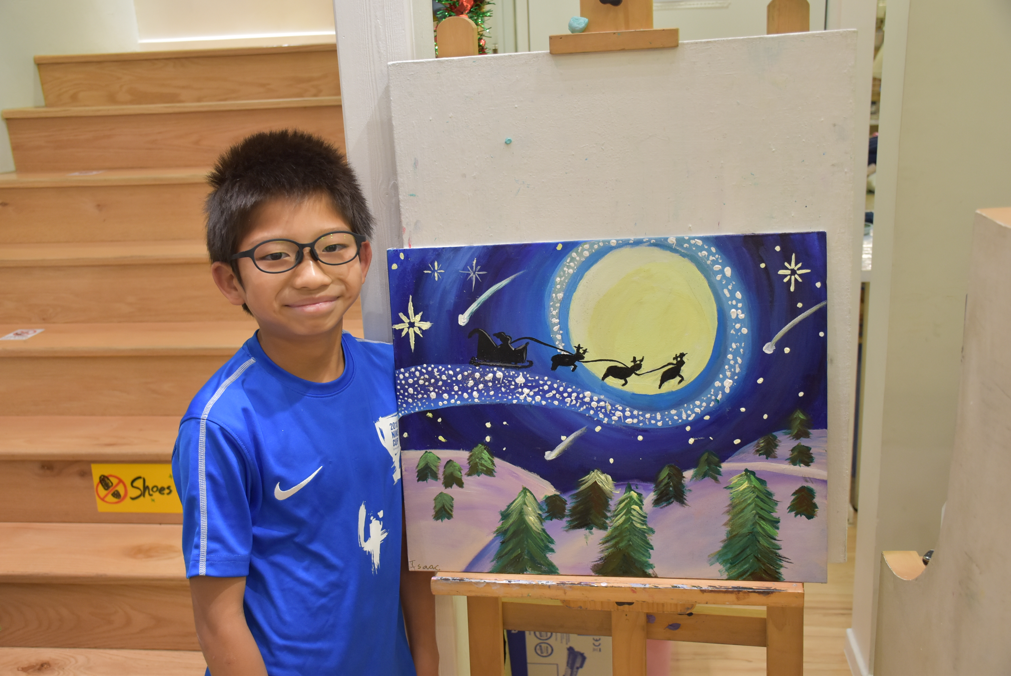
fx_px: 1012
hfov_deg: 53.1
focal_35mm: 36
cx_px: 506
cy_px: 338
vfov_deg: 36.9
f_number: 3.8
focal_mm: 24
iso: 800
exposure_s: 1/100
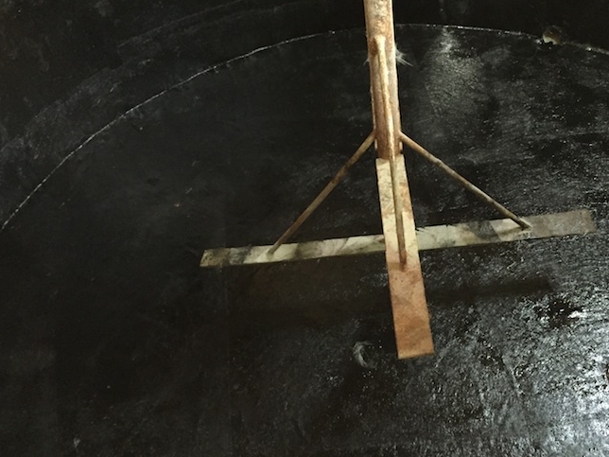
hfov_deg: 51.0
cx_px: 366
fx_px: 633
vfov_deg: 39.6
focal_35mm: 36
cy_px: 214
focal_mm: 4.15
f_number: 2.2
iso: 500
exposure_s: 1/15
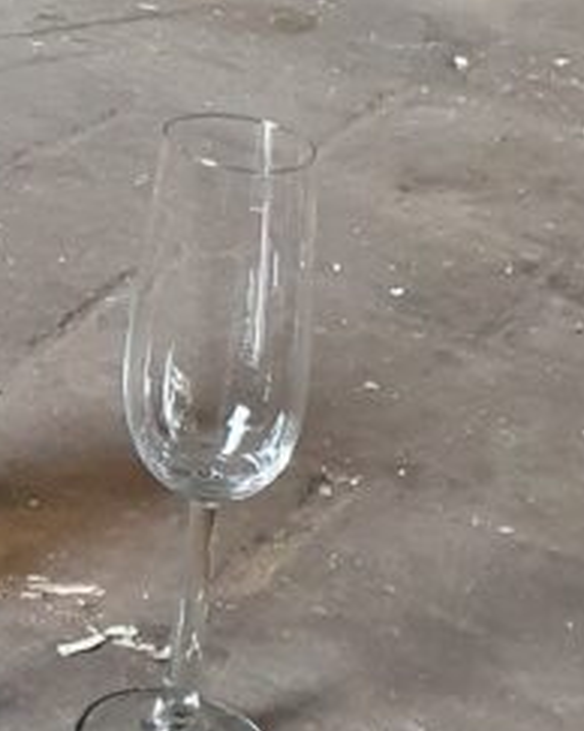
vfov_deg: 16.7
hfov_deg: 13.9
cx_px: -160
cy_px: -292
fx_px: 2315
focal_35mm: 107
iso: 500
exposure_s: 1/50
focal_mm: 4.32
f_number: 2.4
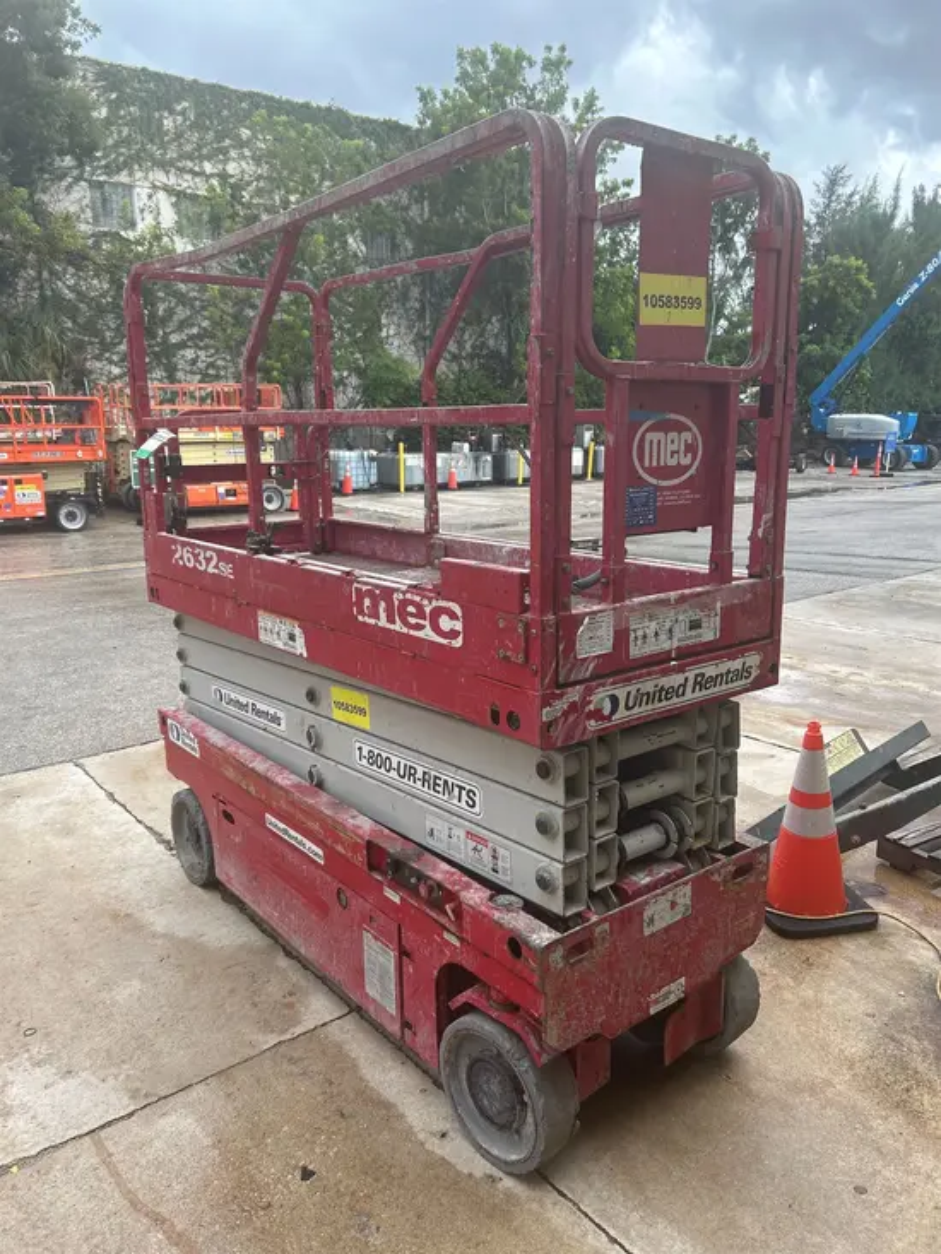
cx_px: 470
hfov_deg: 53.1
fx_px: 942
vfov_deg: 67.3
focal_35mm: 26
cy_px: 627
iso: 50
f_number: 1.5
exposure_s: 1/1079
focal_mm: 5.7
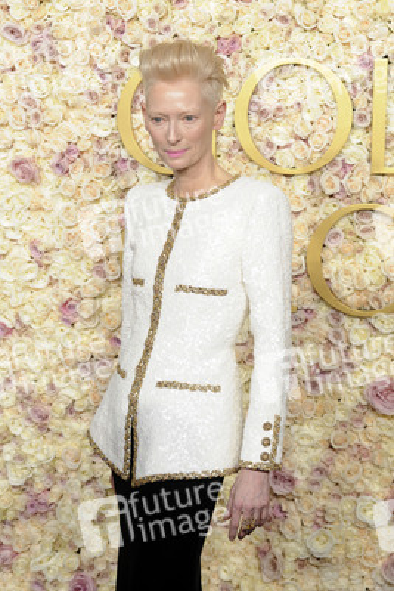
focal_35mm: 95
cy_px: 296
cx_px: 197
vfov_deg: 21.5
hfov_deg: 14.4
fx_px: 1558
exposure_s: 1/250
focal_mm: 95
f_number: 11
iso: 1000
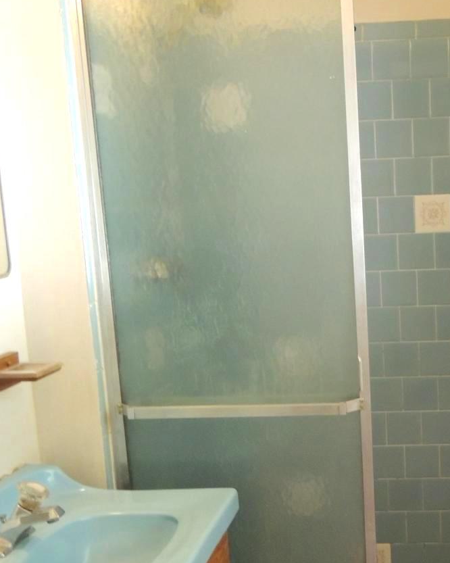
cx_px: 378
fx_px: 899
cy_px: 402
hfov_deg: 27.4
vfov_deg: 34.2
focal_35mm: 54
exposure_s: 1/8
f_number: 3.1
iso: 500
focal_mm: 5.3
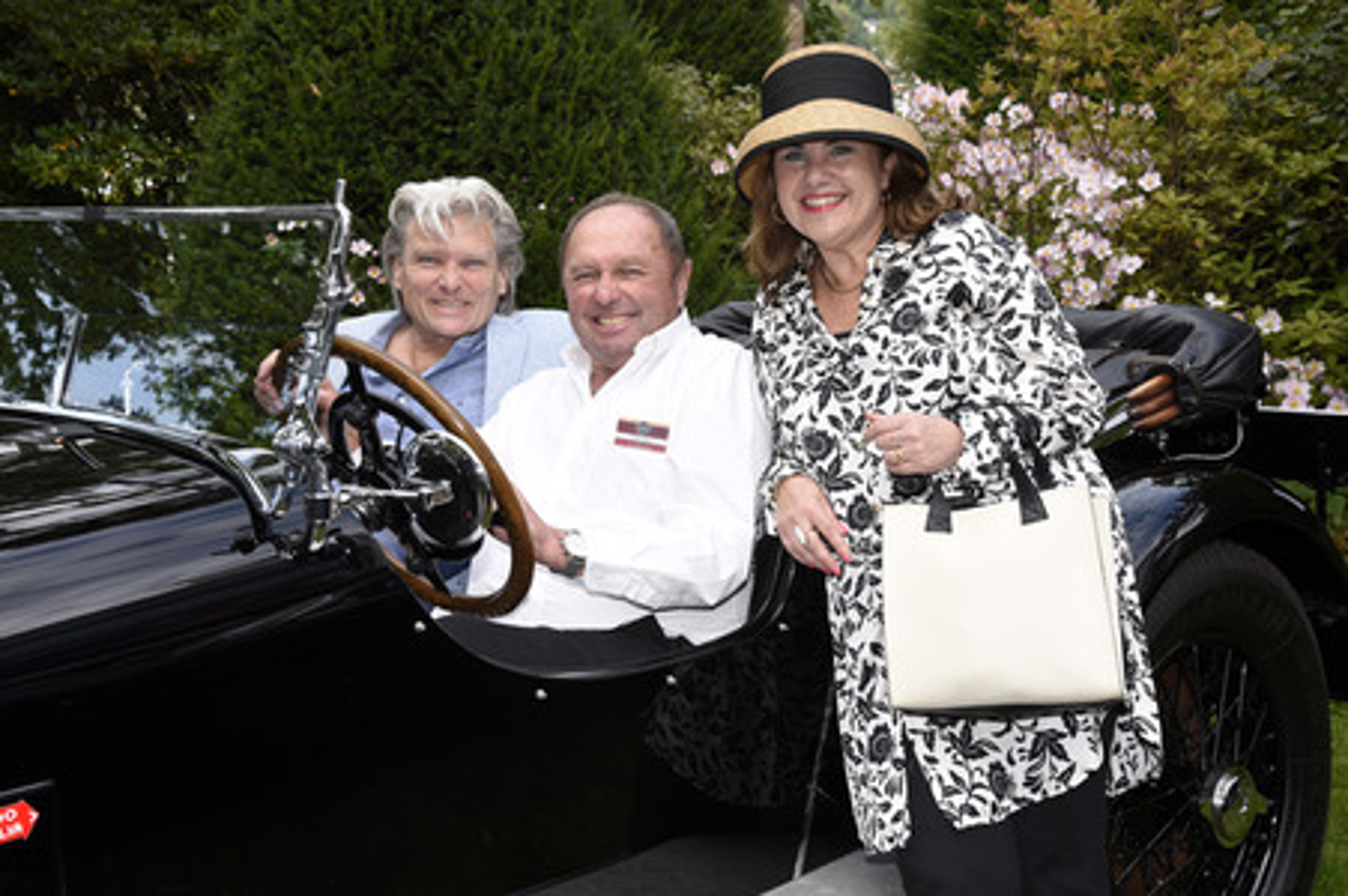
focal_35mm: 48
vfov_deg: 28.0
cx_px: 674
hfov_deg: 41.1
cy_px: 448
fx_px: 1796
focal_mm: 48
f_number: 8
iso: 250
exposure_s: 1/125
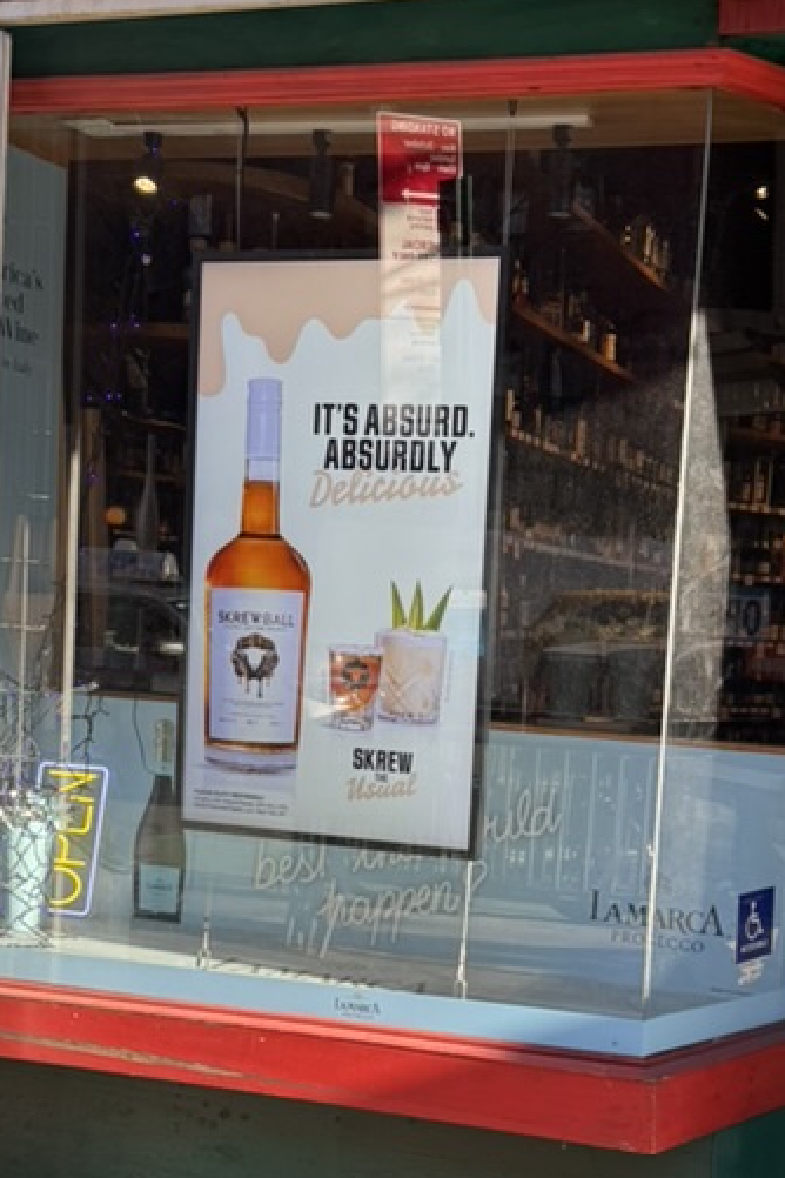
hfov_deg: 26.4
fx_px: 1668
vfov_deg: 38.6
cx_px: 468
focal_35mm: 51
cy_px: 741
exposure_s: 1/685
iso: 80
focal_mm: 6.76
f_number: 1.78
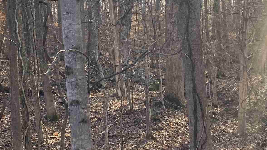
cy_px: 28
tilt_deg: +1.7
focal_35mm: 74
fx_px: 524
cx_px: 76
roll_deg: +3.1
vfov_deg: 16.2
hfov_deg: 28.3
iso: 32
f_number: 1.8
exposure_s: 1/481
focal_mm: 4.25
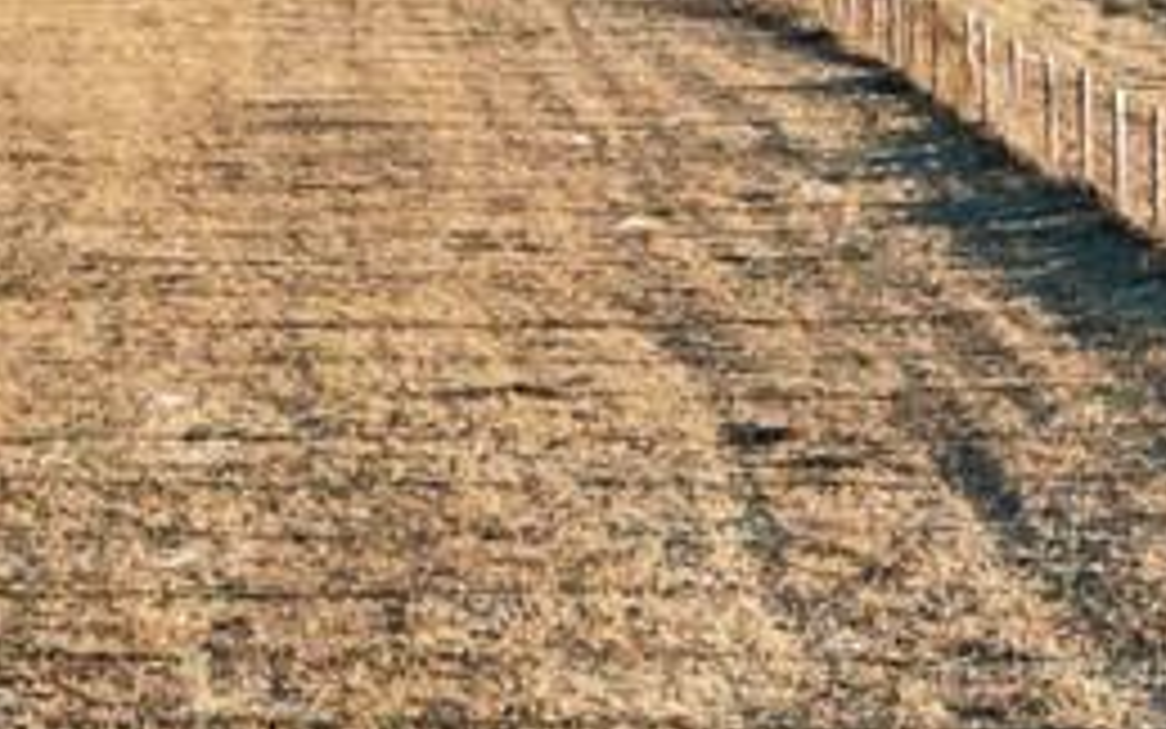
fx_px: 4990
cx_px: 1652
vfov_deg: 8.3
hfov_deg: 12.8
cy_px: 747
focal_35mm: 157
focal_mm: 6.72
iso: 140
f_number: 1.7
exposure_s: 1/1250
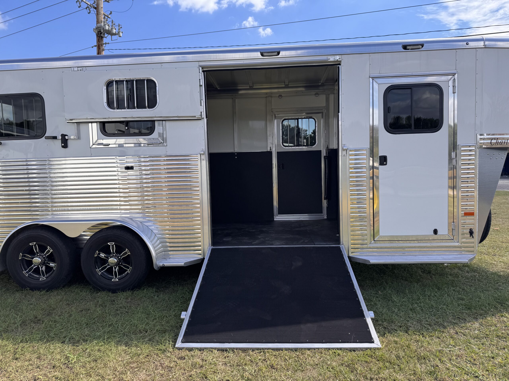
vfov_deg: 56.8
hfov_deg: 71.6
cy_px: 190
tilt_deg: -5.1
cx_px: 254
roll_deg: +1.0
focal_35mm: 24
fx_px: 353
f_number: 1.78
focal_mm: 6.76
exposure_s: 1/2415
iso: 80
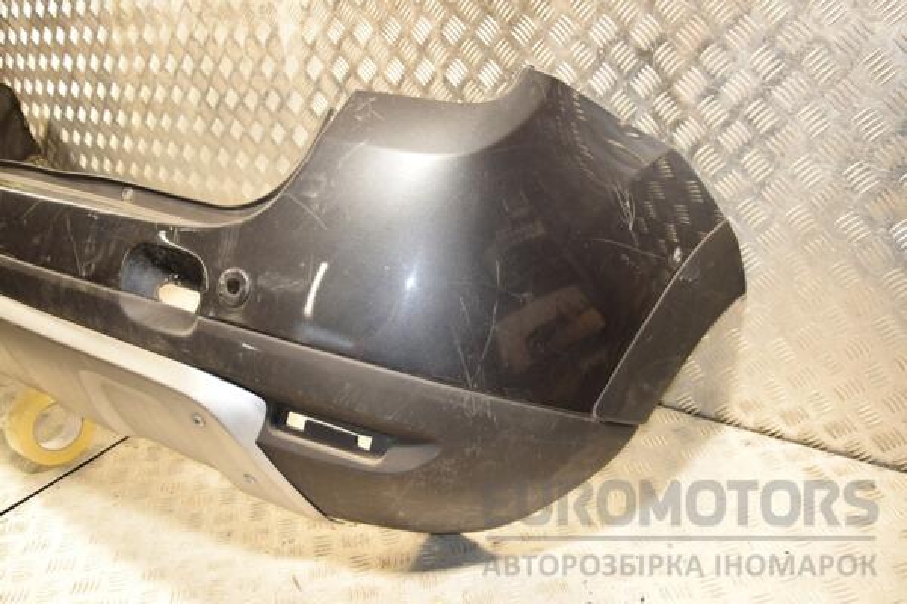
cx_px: 454
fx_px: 680
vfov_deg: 47.9
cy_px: 302
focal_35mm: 27
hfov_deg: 67.4
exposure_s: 1/100
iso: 800
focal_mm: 18
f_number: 5
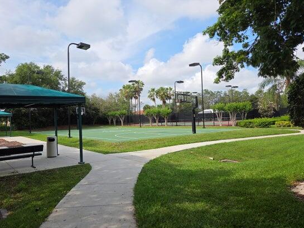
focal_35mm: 27
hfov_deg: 65.2
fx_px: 237
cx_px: 138
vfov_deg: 51.4
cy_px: 116
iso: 80
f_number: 1.8
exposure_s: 1/3829
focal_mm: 5.4
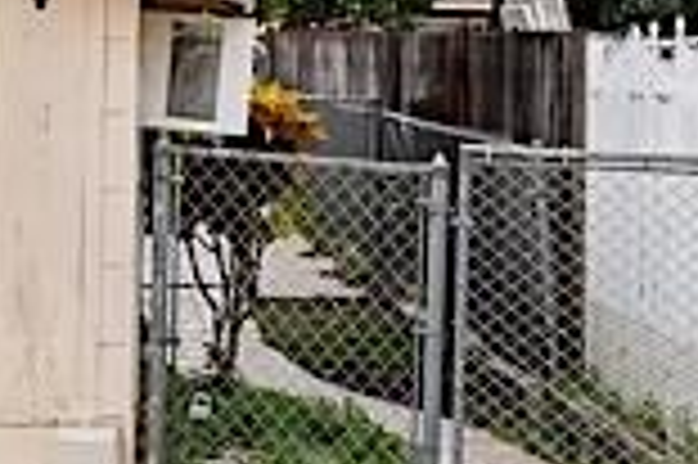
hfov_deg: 12.8
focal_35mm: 155
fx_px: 3002
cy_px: 41
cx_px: -230
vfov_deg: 8.8
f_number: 8
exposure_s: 1/125
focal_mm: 30
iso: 320
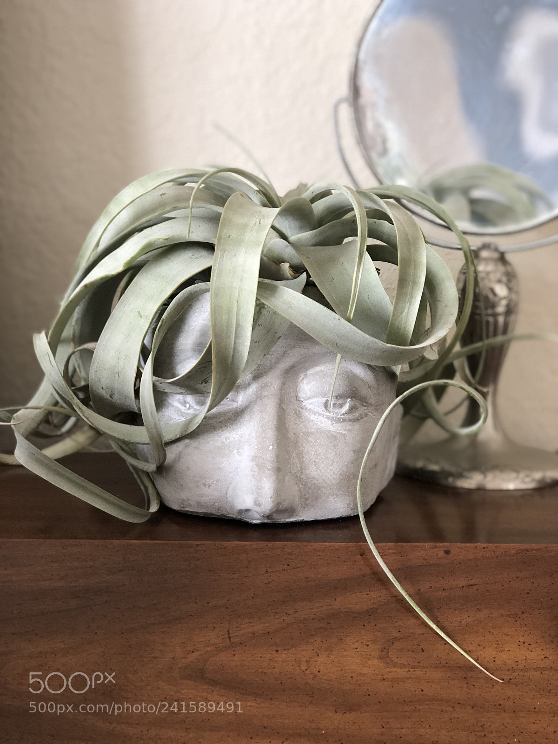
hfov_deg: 25.7
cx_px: 279
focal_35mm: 57
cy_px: 372
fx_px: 1225
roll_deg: -1.1
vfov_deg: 33.8
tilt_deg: -5.8
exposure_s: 1/60
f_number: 2.8
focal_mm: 6.6
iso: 250
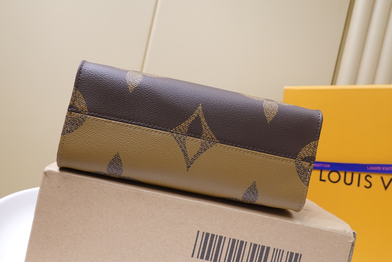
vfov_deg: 36.0
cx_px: 196
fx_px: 403
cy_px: 131
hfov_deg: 51.9
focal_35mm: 37
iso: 320
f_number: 3.5
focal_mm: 13.84
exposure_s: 1/40
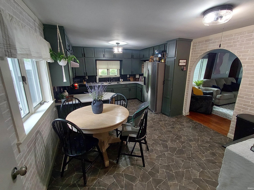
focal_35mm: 16
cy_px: 95
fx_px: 117
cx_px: 127
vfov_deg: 78.1
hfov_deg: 94.5
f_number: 2.2
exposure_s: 1/30
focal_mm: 1.64
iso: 200
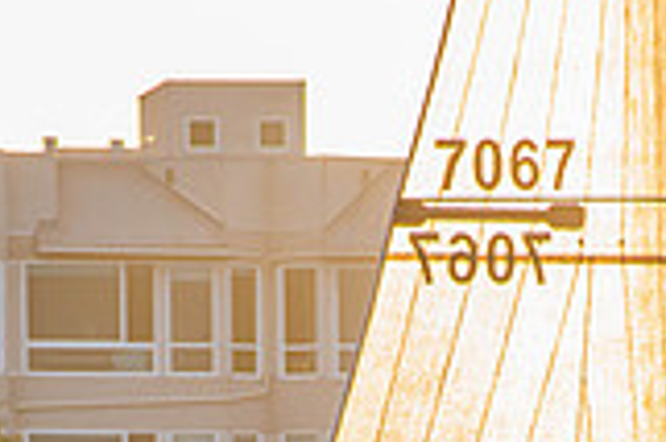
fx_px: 17058
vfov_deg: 1.5
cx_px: 484
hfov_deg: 2.2
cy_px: 834
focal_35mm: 923
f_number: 5.6
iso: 800
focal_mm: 220
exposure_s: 1/500
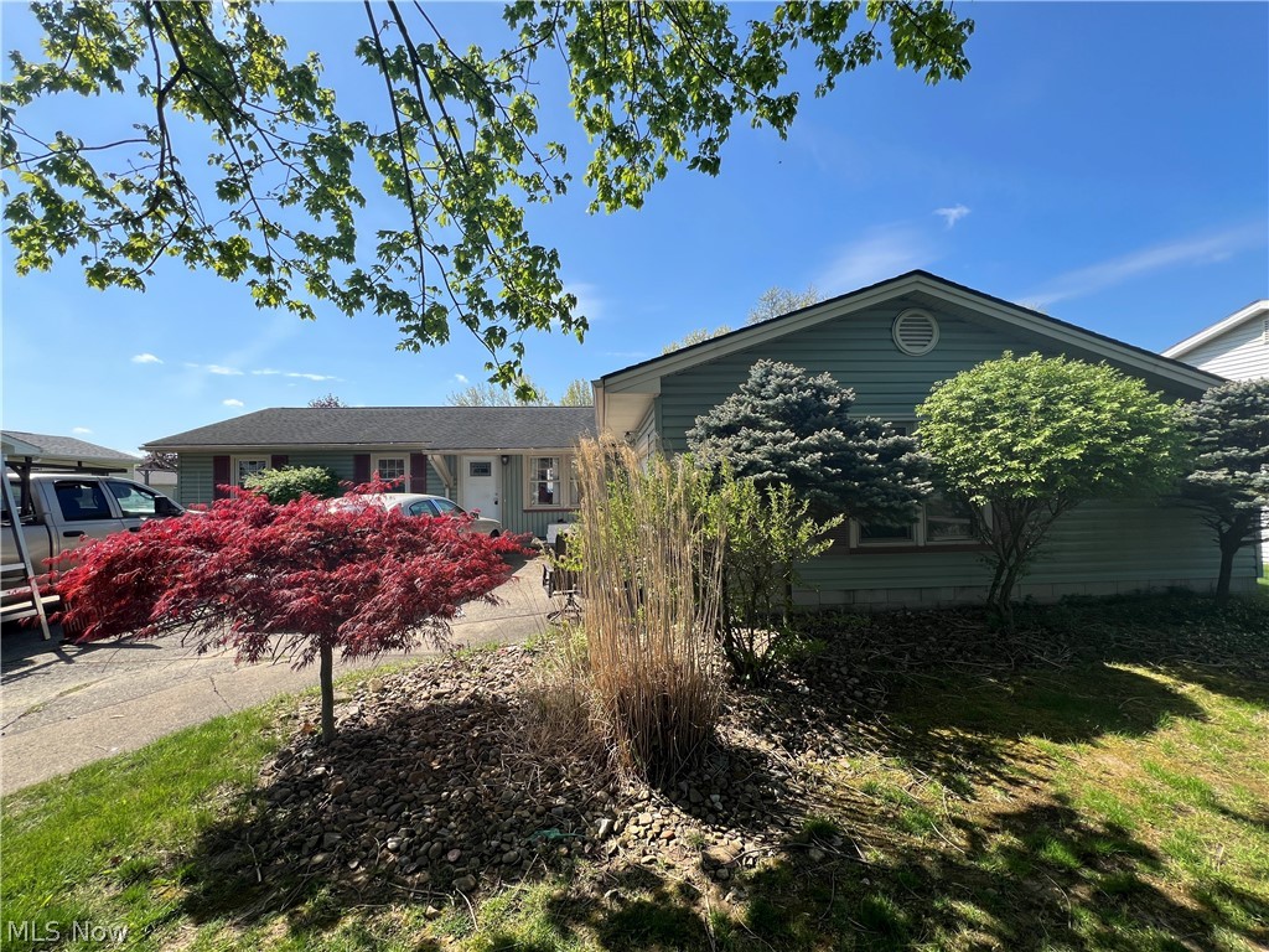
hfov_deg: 106.2
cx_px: 634
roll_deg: +1.5
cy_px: 476
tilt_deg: +0.3
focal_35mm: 13
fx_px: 477
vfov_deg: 89.9
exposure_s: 1/943
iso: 32
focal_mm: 1.57
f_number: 1.8
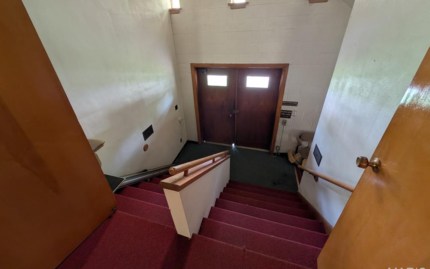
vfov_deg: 82.4
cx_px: 211
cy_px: 116
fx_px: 152
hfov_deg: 109.3
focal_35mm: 13
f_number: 1.95
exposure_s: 1/40.6
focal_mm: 2.23
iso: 185
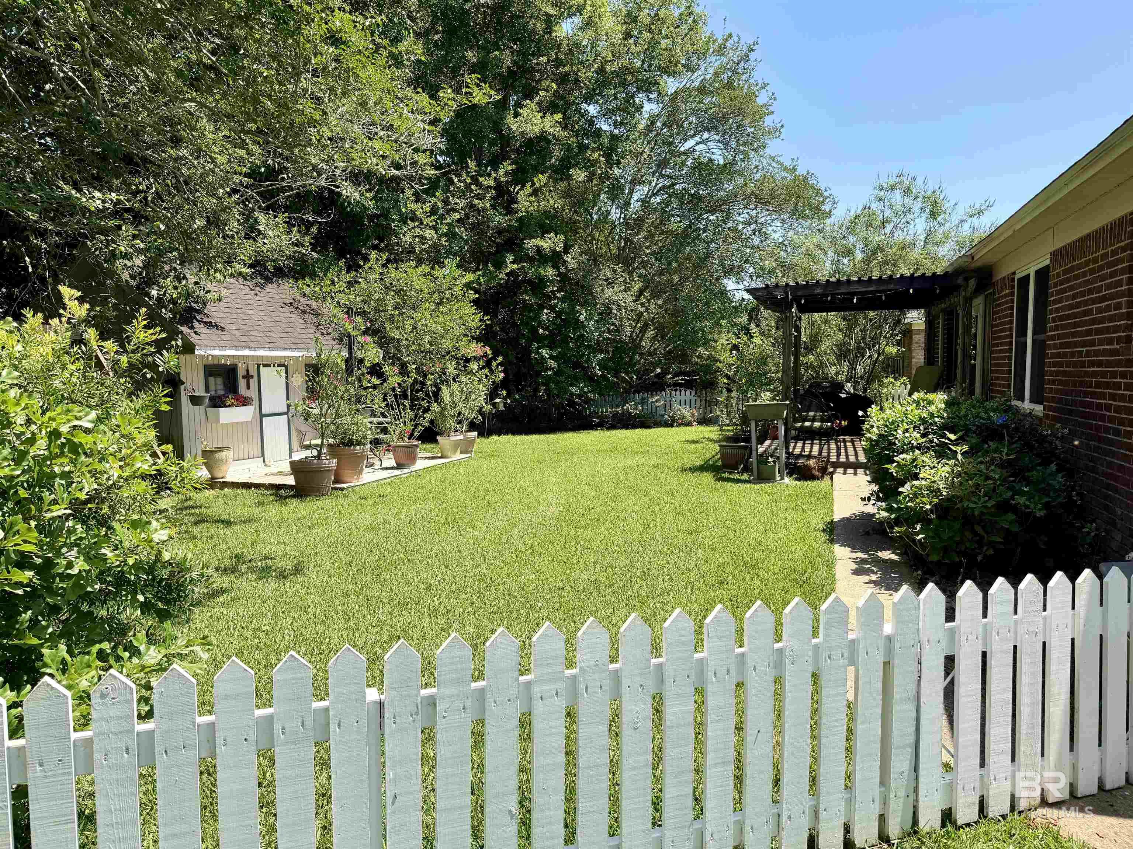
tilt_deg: -4.4
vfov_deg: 56.8
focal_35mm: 24
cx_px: 566
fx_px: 786
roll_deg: +0.4
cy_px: 424
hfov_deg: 71.6
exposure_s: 1/2445
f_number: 1.78
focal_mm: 6.76
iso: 80
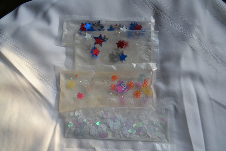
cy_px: 76
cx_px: 113
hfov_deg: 61.9
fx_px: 188
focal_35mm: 30
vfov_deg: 43.6
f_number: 5.6
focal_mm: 20
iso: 400
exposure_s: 1/125
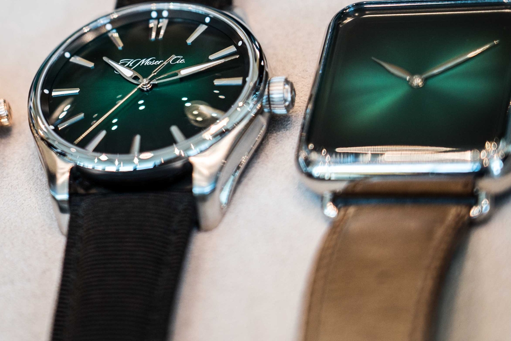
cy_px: 71
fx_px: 2697
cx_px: 113
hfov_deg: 10.8
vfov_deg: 7.2
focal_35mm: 190
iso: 500
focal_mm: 105
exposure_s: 1/125
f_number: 4
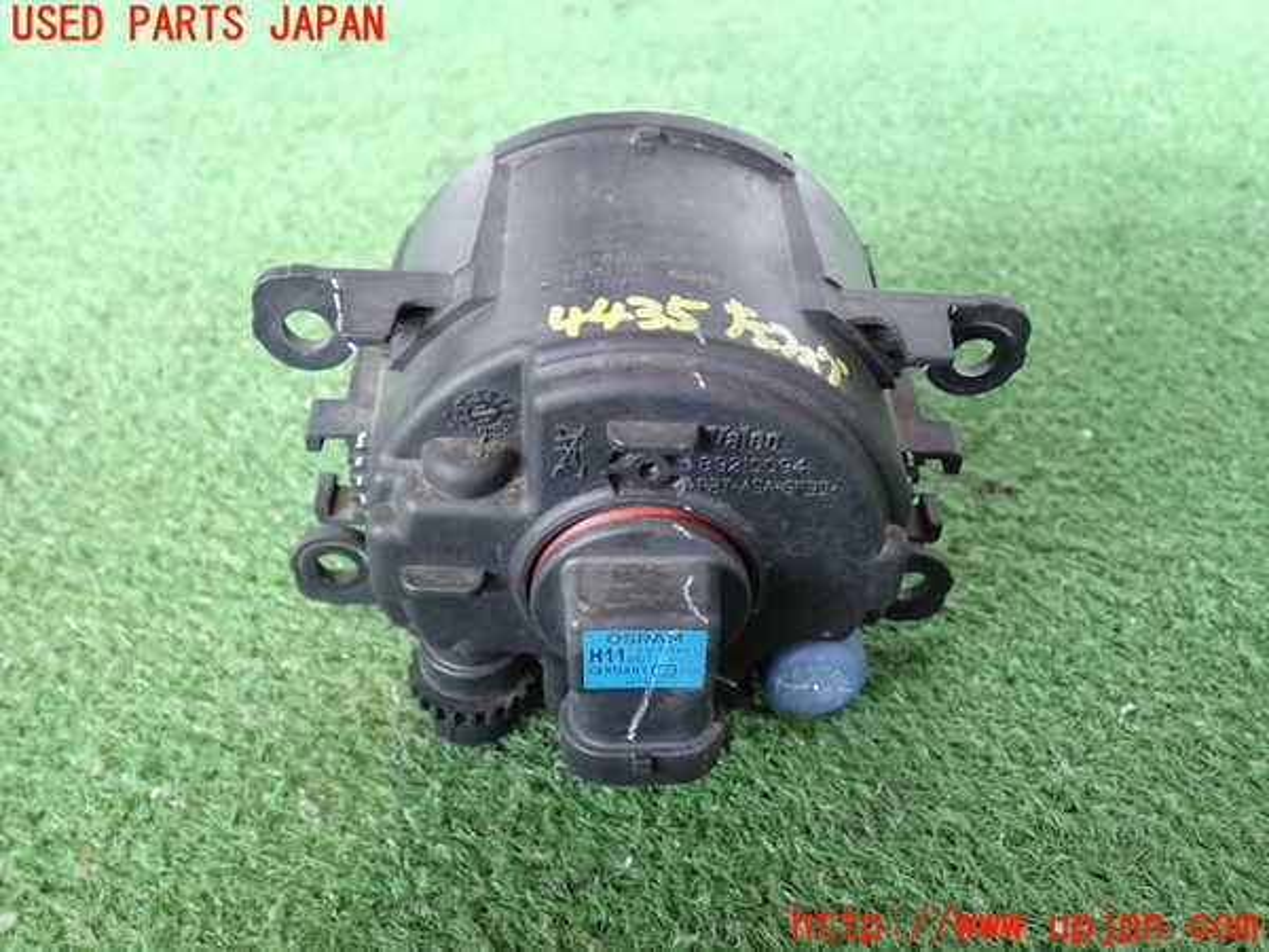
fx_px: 1320
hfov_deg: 51.4
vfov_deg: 39.7
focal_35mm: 36
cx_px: 634
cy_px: 476
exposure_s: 1/40
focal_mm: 6.37
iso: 640
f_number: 2.5
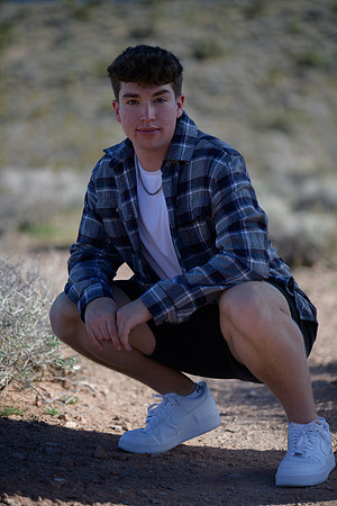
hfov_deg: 11.2
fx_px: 1713
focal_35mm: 122
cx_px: 168
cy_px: 253
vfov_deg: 16.8
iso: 200
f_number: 2.8
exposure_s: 1/3200
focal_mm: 122
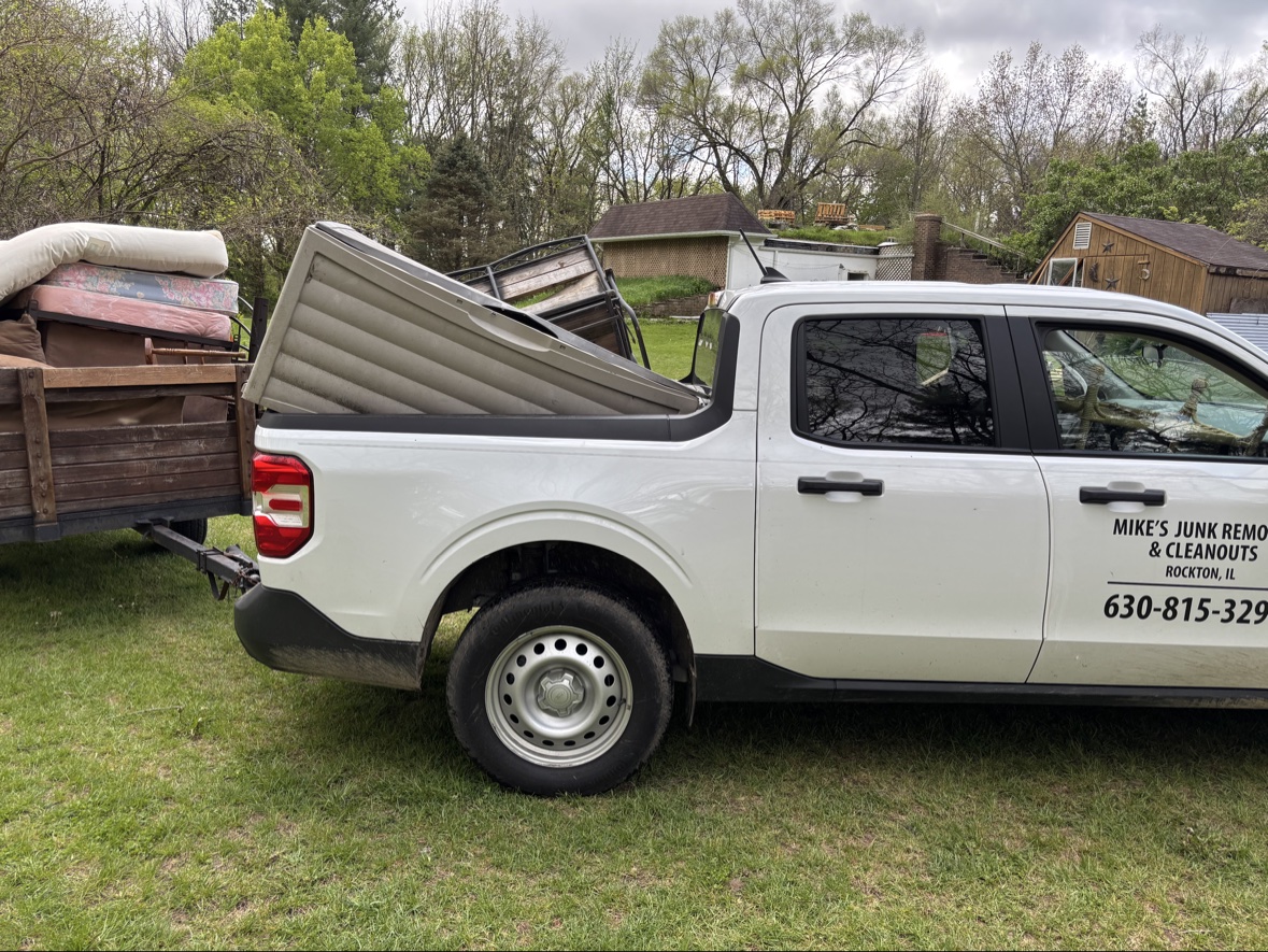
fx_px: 953
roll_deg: -2.6
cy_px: 476
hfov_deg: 67.3
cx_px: 634
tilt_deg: -11.5
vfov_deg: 53.1
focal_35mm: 26
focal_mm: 5.96
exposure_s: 1/688
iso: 50
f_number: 1.6
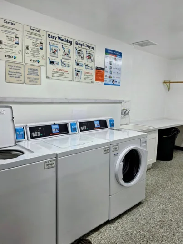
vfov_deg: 71.6
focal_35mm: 24
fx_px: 169
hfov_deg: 56.8
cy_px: 124
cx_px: 90
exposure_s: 1/120
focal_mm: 6.3
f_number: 1.7
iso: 40
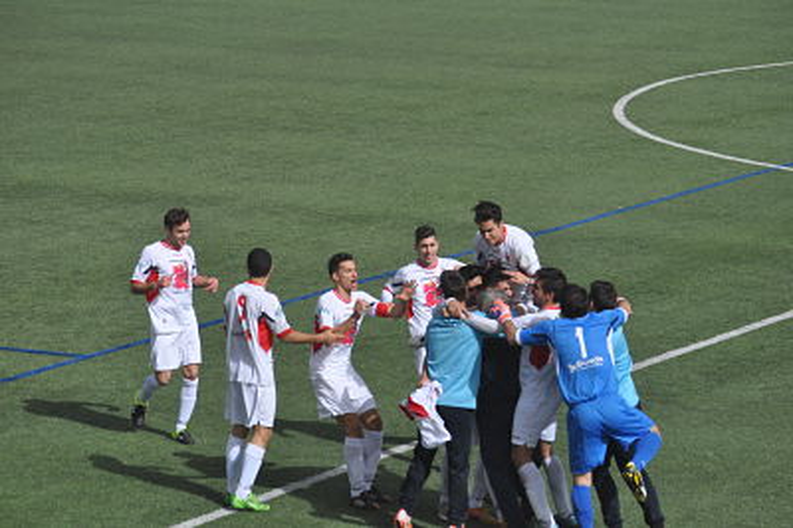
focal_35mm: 174
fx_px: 3830
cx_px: 396
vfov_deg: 7.9
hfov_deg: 11.8
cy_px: 264
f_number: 7.1
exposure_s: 1/1600
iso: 400
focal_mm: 116
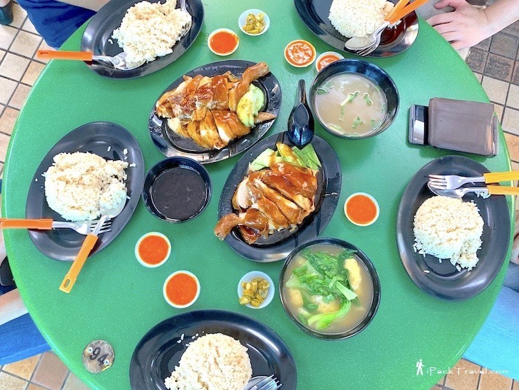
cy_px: 195
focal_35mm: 26
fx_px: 390
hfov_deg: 67.3
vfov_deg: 53.1
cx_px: 260
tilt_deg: -74.6
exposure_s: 1/33
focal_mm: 4.25
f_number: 1.8
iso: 250
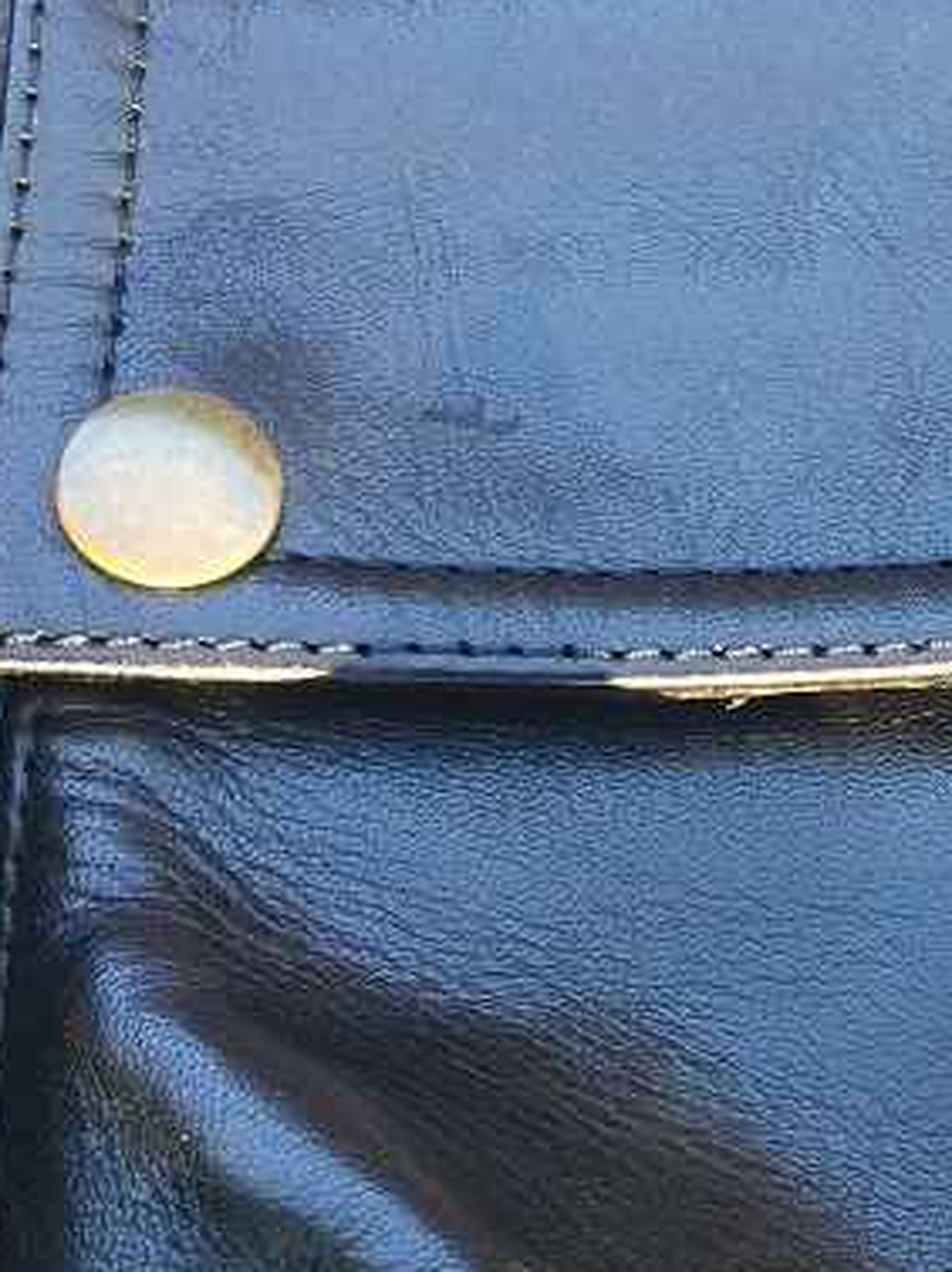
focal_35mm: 83
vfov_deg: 23.1
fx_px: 3049
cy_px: 1080
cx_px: 1050
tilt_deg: -73.2
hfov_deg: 17.2
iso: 50
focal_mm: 4.15
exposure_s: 1/30
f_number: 2.2
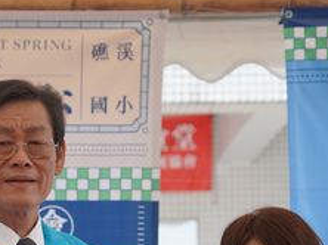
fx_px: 2158
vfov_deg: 6.4
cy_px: 332
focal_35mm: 228
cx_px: 7
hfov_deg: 8.6
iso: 100
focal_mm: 73
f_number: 4.5
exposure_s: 1/250
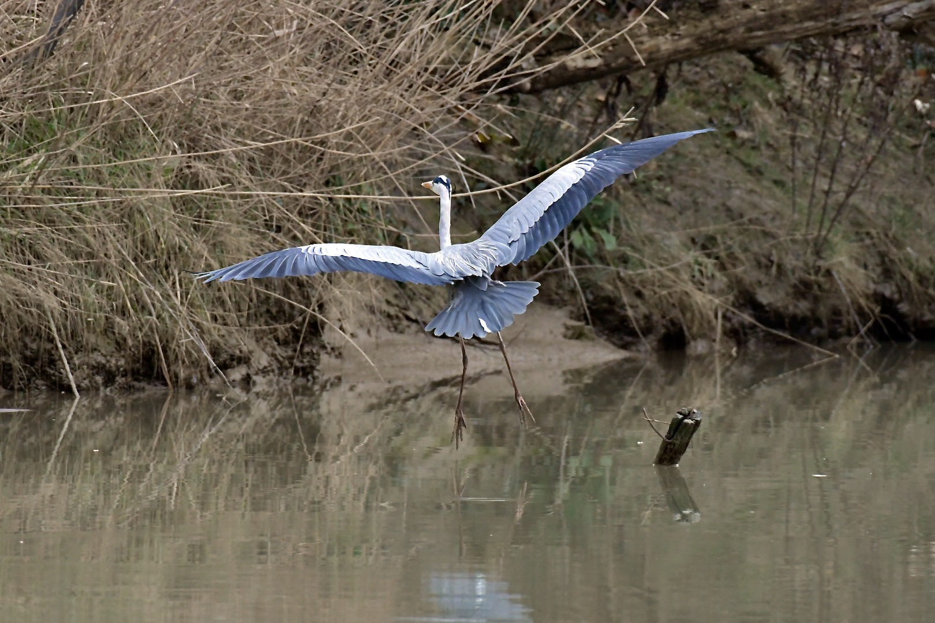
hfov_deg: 2.1
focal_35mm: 1000
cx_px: 468
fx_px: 25970
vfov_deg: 1.4
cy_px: 312
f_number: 7.1
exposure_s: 1/640
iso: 4000
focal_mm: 500
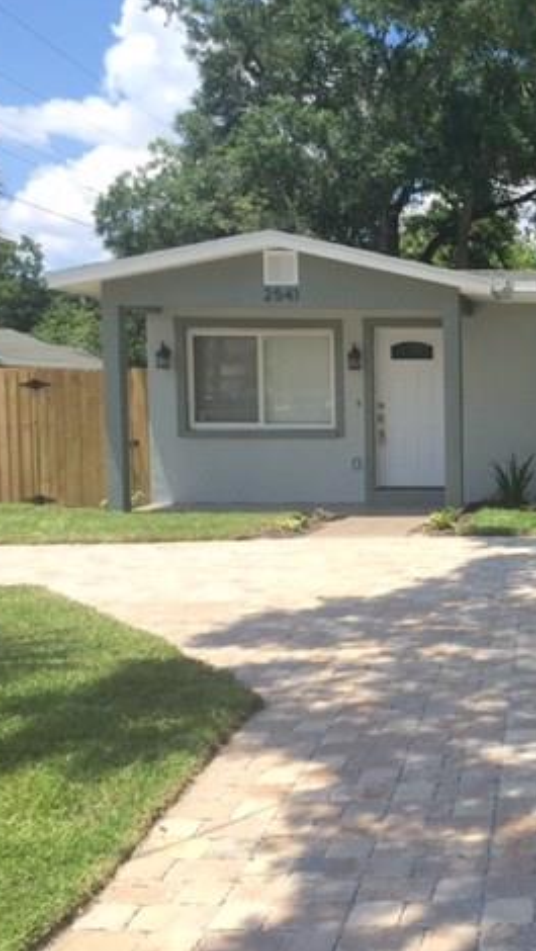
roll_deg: -0.6
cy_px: 469
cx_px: 617
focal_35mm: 43
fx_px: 1085
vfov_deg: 47.3
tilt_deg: -4.1
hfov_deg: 25.4
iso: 32
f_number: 2.2
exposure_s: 1/1464
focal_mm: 4.15
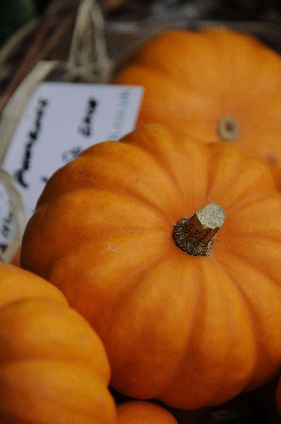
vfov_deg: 16.1
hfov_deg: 10.7
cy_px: 212
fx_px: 1497
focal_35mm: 128
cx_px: 140
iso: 400
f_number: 5.6
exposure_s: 1/500
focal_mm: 85
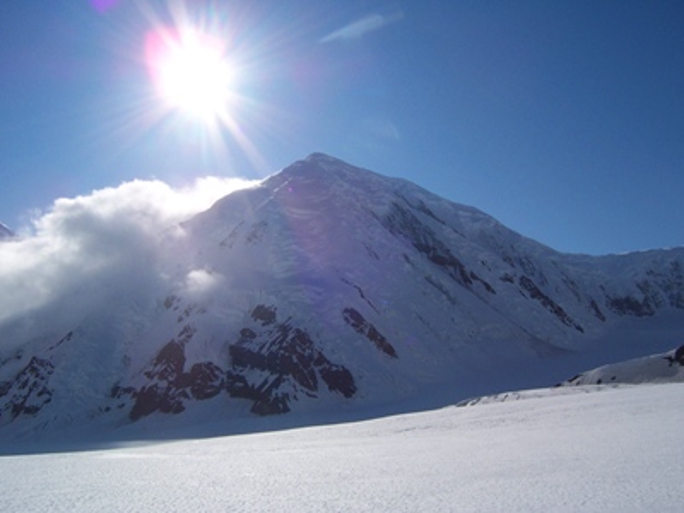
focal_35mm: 33
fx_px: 652
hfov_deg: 55.4
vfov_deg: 42.9
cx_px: 342
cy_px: 256
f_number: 5.6
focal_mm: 5.5
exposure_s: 1/2000
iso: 80
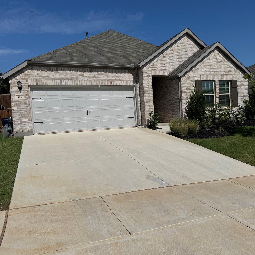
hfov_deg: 54.9
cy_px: 130
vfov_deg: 55.6
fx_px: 242
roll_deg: +3.1
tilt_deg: -3.2
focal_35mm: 29
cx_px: 161
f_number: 1.78
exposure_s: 1/12346
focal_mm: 6.76
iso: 80
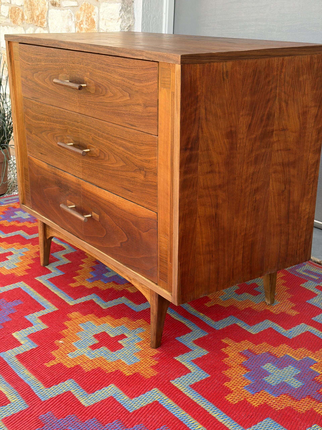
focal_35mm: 48
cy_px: 215
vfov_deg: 39.7
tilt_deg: -17.3
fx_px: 595
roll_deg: -3.8
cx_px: 161
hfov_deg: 30.3
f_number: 1.78
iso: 80
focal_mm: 6.76
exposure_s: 1/149
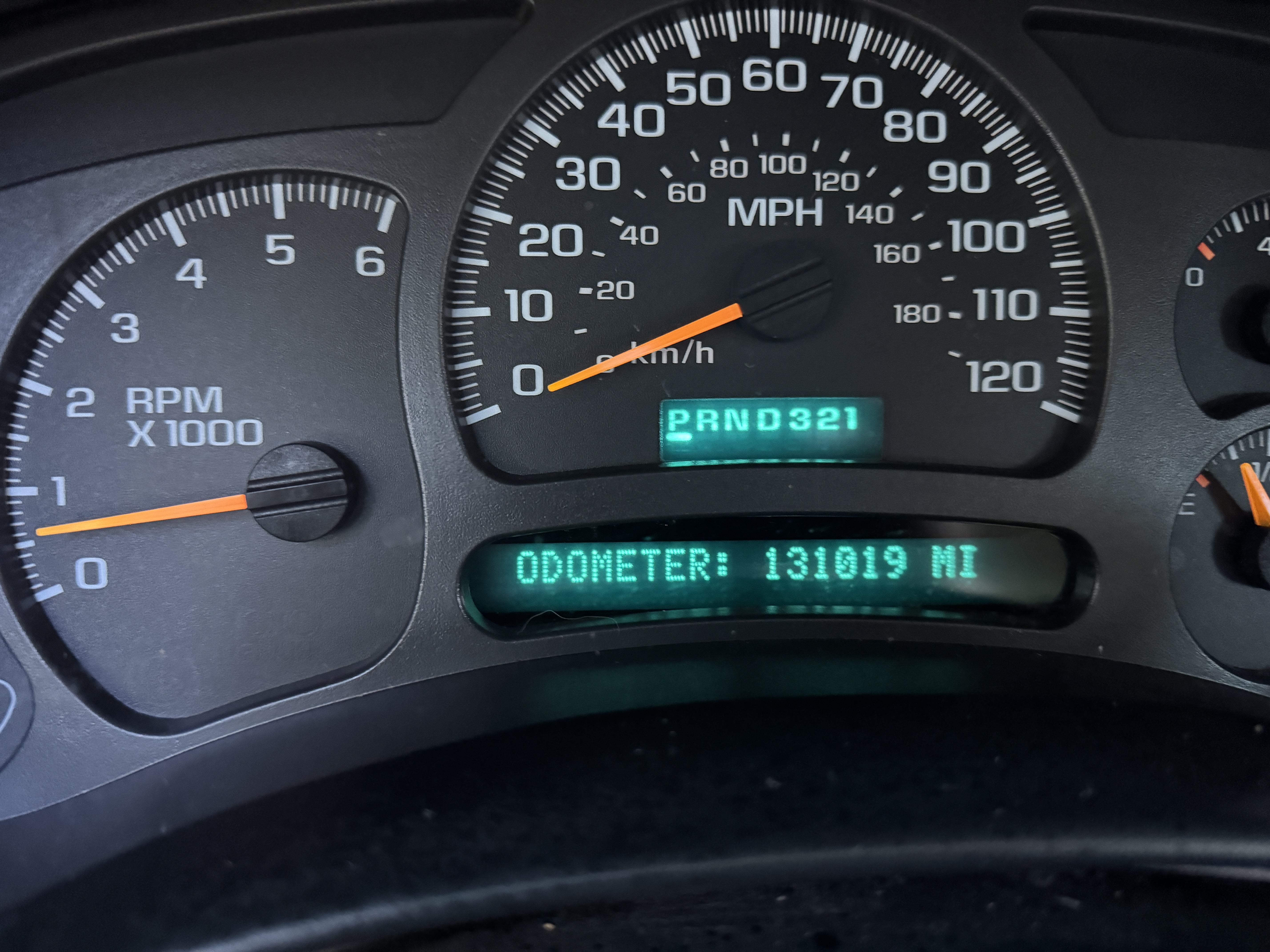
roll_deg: -2.2
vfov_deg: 56.8
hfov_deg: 71.6
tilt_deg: -30.3
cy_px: 476
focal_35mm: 24
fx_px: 881
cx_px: 635
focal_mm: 6.76
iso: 1250
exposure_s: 1/30
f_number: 1.78
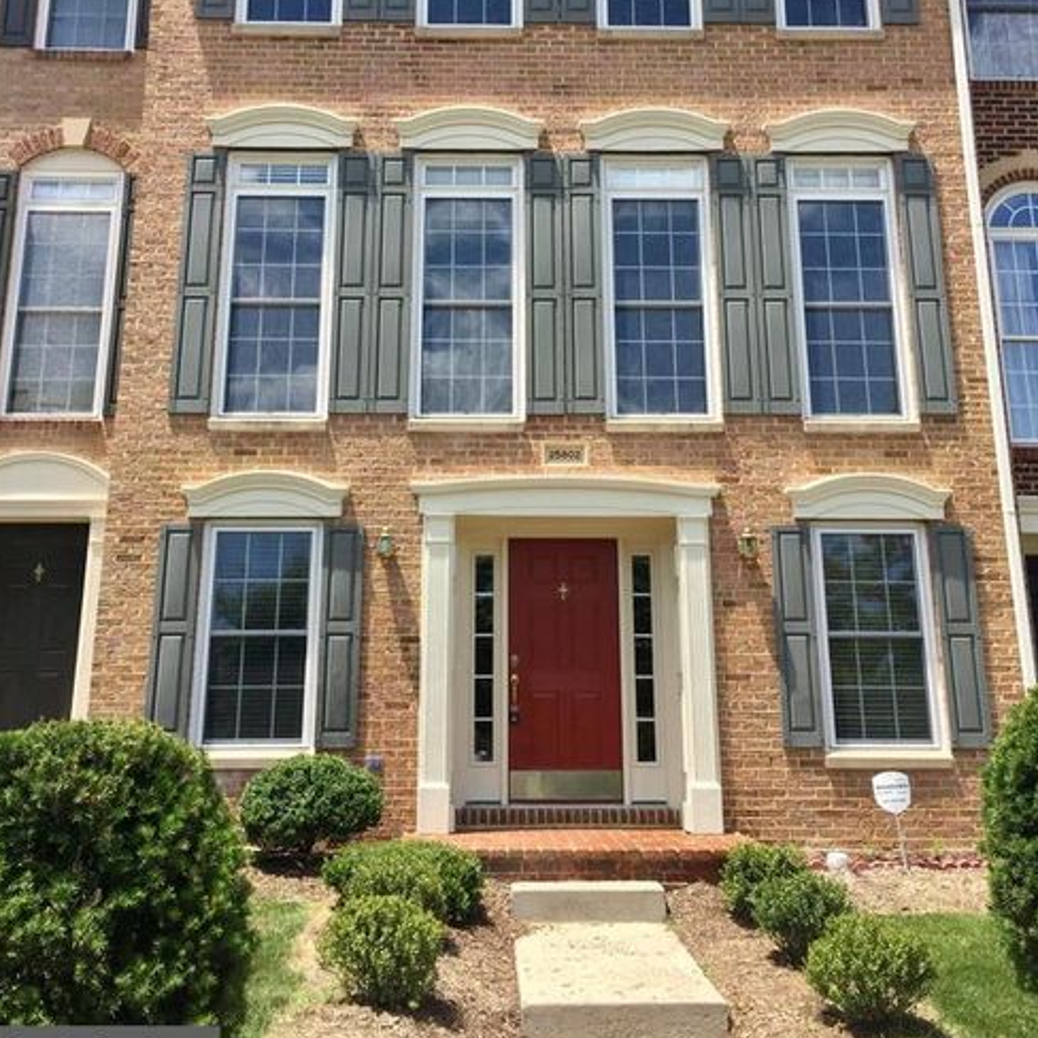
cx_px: 521
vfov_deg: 46.8
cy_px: 392
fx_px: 1187
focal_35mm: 35
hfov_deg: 47.2
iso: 32
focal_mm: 4.15
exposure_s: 1/1364
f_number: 2.2
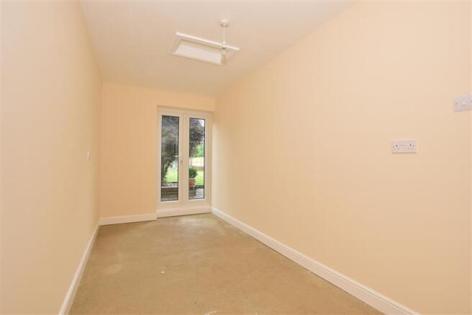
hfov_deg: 100.4
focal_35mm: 15
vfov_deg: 77.3
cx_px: 236
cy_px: 158
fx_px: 197
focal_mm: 10
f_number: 5.6
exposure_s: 1/125
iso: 200
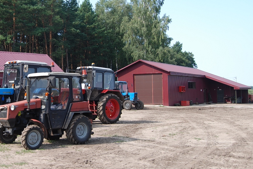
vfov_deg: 27.1
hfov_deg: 38.1
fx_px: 352
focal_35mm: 50
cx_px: 51
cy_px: 77
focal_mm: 20
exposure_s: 1/125
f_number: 6.3
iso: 100
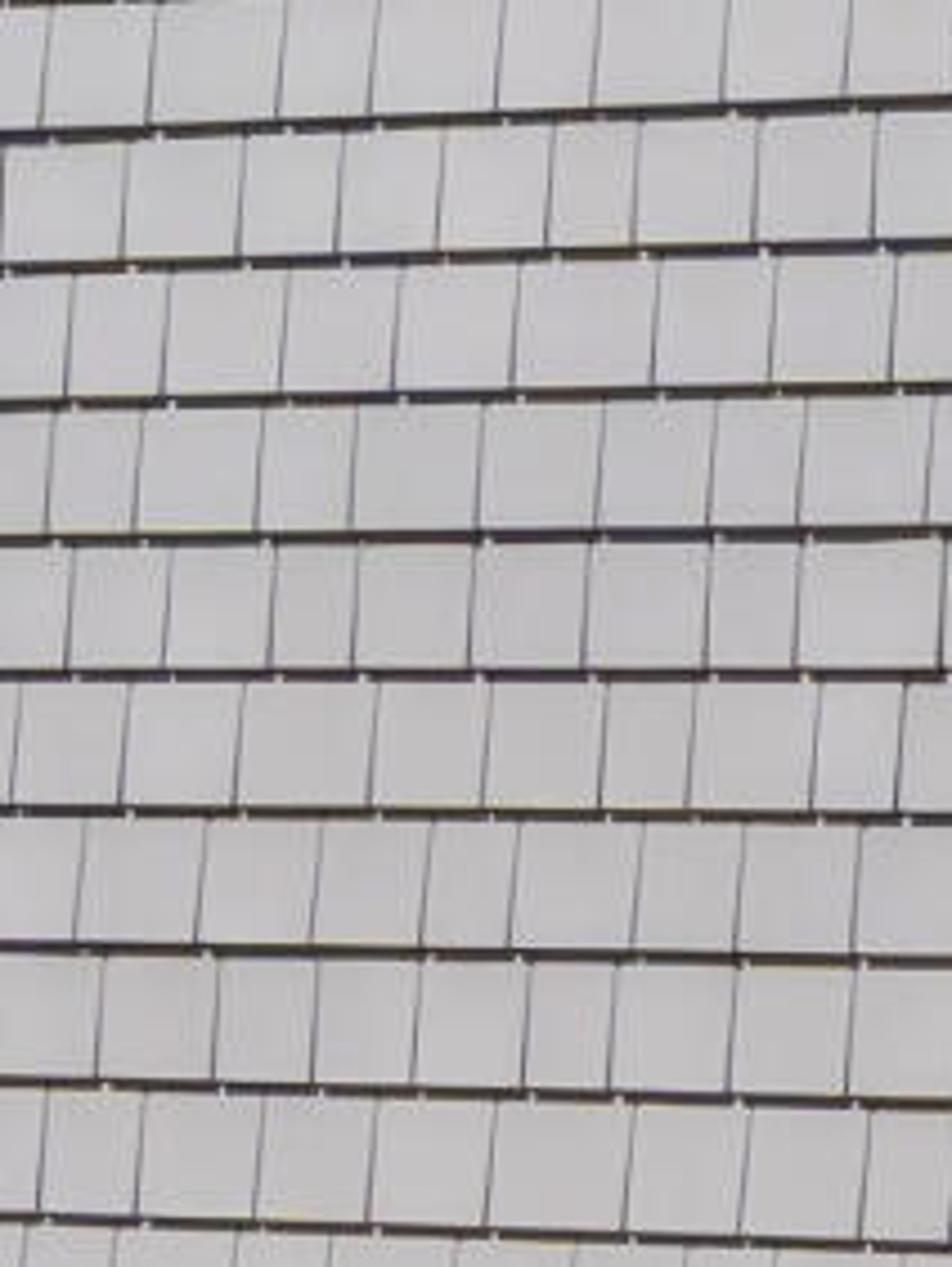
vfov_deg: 6.2
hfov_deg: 4.4
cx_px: 3323
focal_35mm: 317
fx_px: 11607
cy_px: 719
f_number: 8
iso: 200
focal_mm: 31
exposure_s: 1/2500
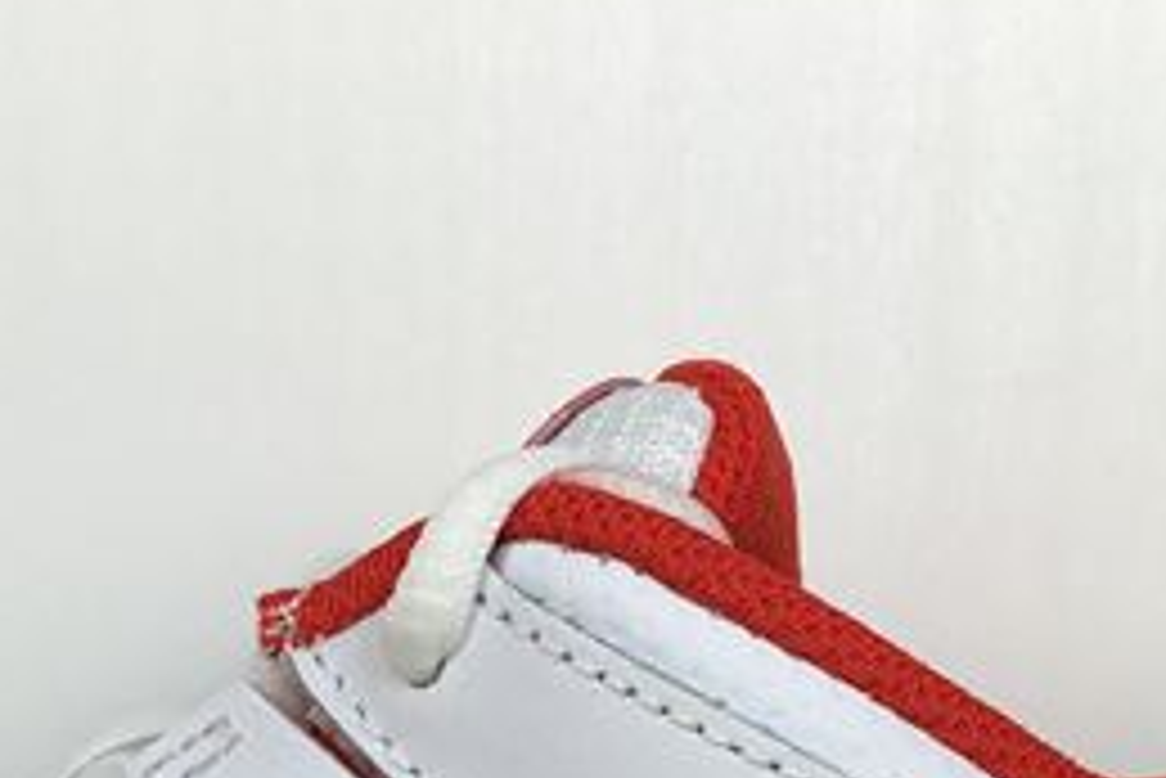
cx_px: 266
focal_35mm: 93
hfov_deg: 21.7
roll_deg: +0.2
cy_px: 1286
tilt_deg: -10.5
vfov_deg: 13.6
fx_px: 3014
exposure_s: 1/206
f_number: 2.2
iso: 25
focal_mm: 4.15
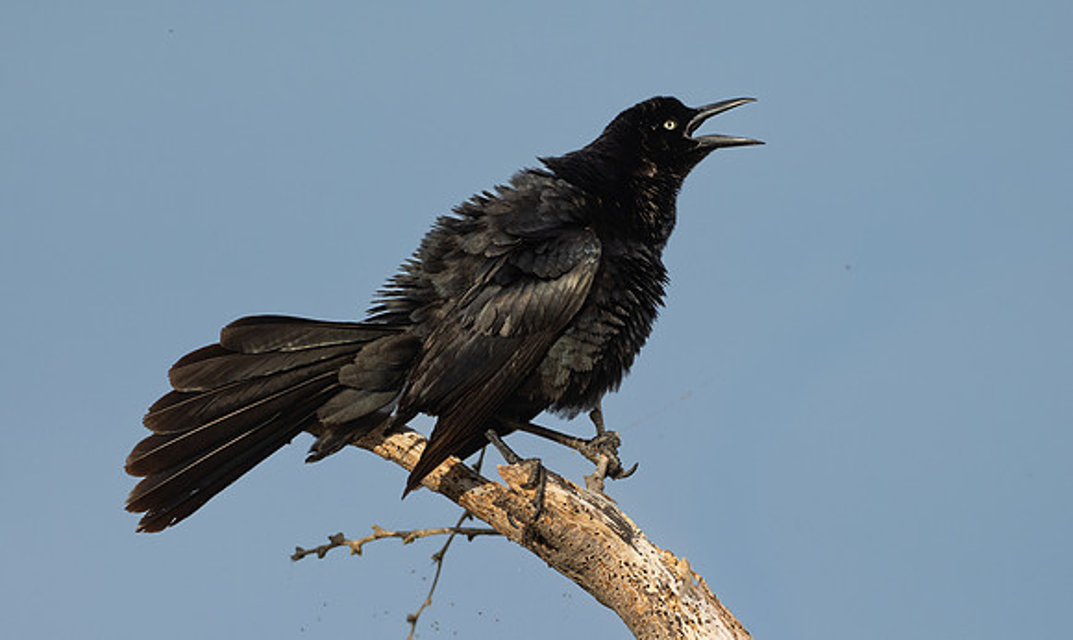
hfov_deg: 2.9
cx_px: 575
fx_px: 20904
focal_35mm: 724
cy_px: 401
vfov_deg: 1.8
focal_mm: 300
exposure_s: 1/1000
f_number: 4
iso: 250
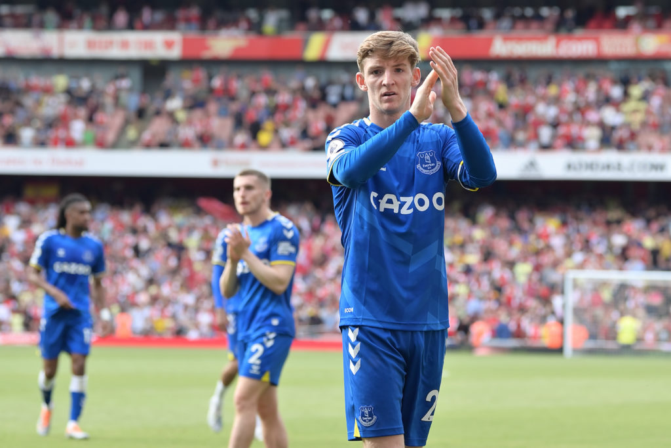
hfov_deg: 19.5
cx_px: 336
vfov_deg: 13.0
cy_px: 224
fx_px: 1957
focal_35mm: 105
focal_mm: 105
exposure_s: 1/500
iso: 400
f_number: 3.5
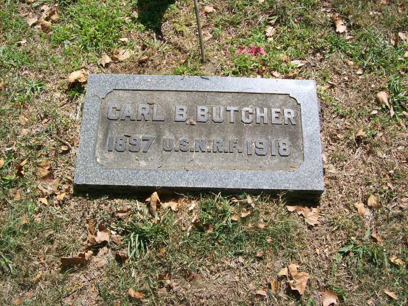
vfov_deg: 39.7
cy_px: 153
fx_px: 424
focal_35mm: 36
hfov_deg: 51.4
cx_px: 204
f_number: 4.8
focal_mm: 6
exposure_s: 1/425
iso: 80
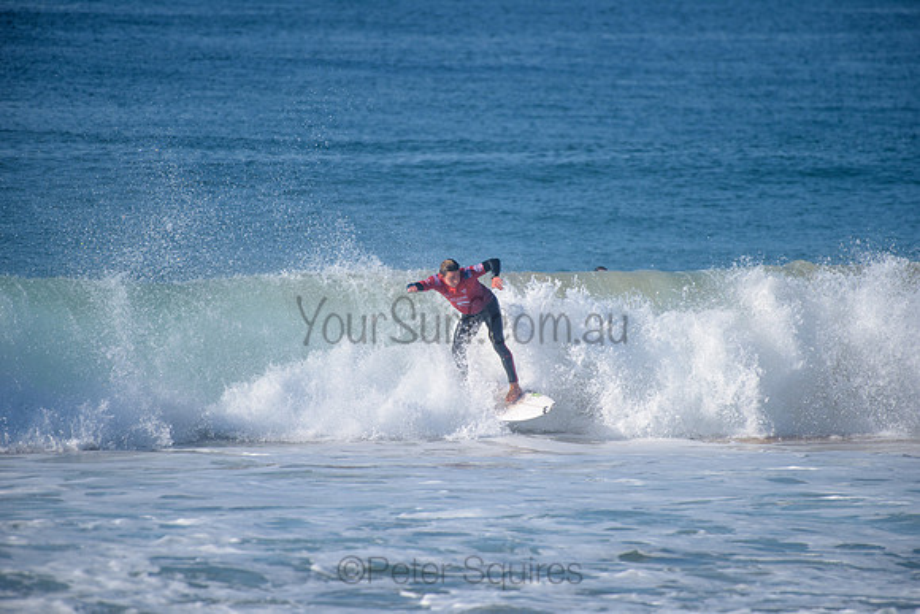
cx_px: 460
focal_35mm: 500
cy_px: 307
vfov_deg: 2.8
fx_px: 12780
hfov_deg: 4.1
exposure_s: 1/2000
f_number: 5.6
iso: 220
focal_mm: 500
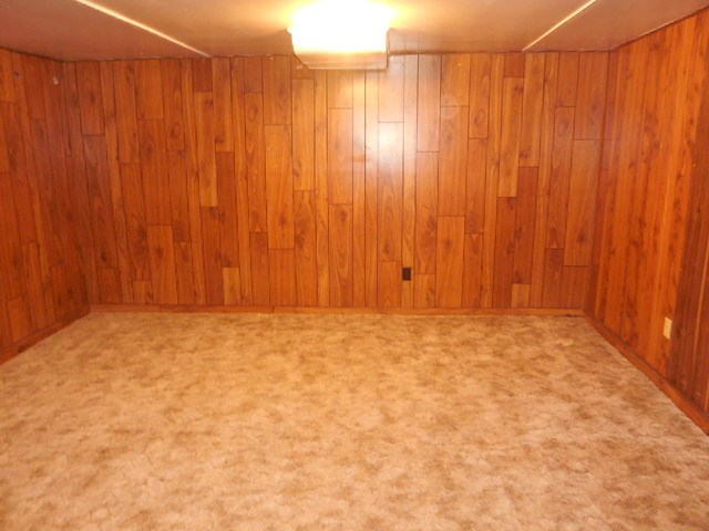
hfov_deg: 67.3
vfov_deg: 53.1
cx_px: 354
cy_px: 266
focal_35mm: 26
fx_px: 533
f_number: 3.5
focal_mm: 4.6
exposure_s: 1/25
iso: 900
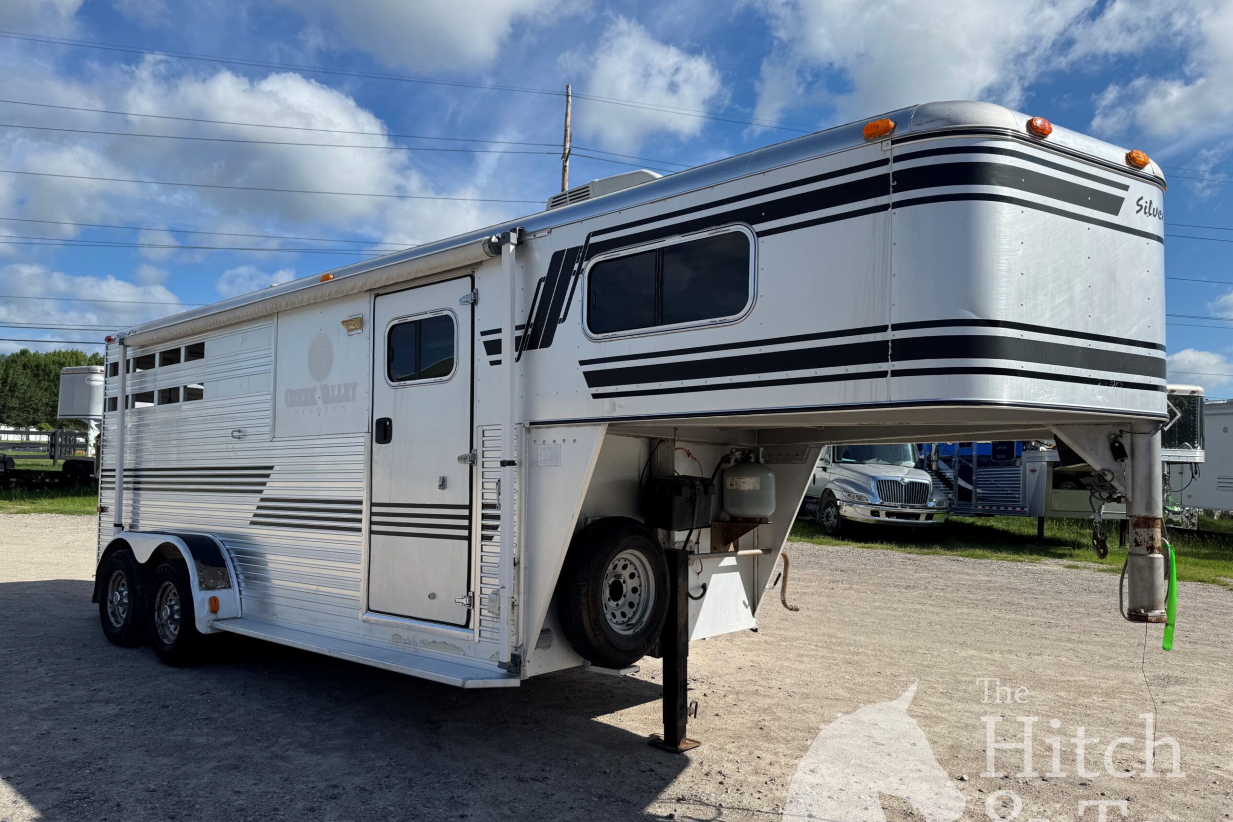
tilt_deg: +1.2
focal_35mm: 25
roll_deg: -2.5
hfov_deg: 71.5
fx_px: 856
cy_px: 446
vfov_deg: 51.2
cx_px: 616
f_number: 1.78
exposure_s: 1/6410
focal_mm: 6.76
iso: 80
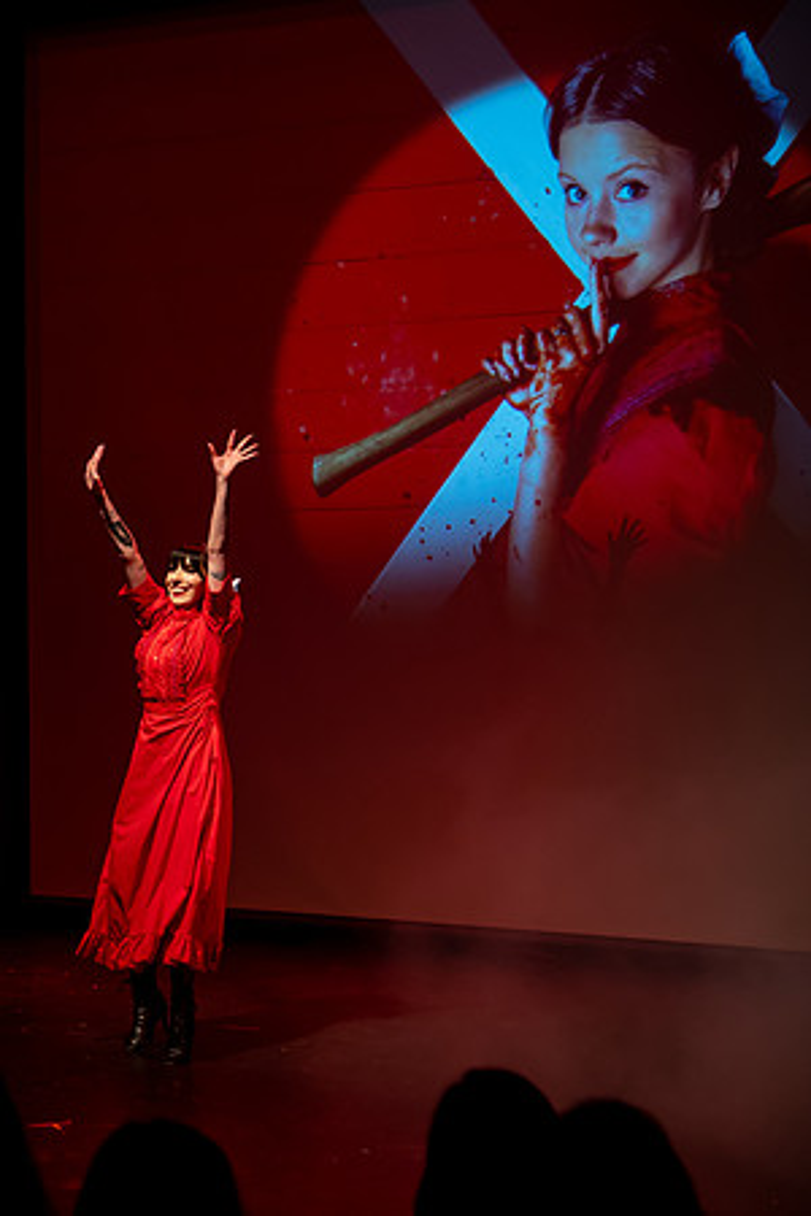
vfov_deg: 21.1
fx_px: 3271
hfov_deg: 13.8
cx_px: -97
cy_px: 585
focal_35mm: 97
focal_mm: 62
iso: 3200
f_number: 4
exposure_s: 1/200
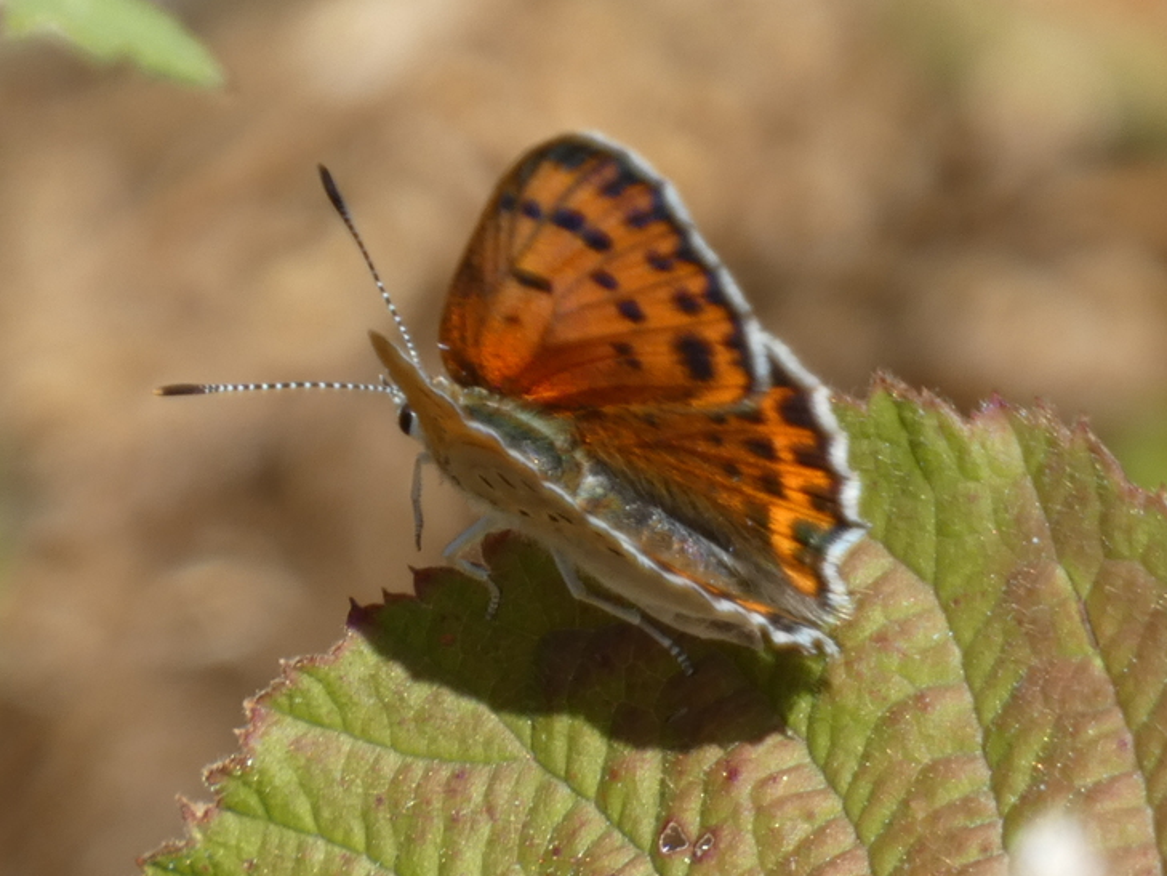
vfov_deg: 1.7
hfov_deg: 2.2
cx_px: 561
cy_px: 444
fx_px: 29874
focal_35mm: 886
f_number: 5.6
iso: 80
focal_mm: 135.6
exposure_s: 1/125
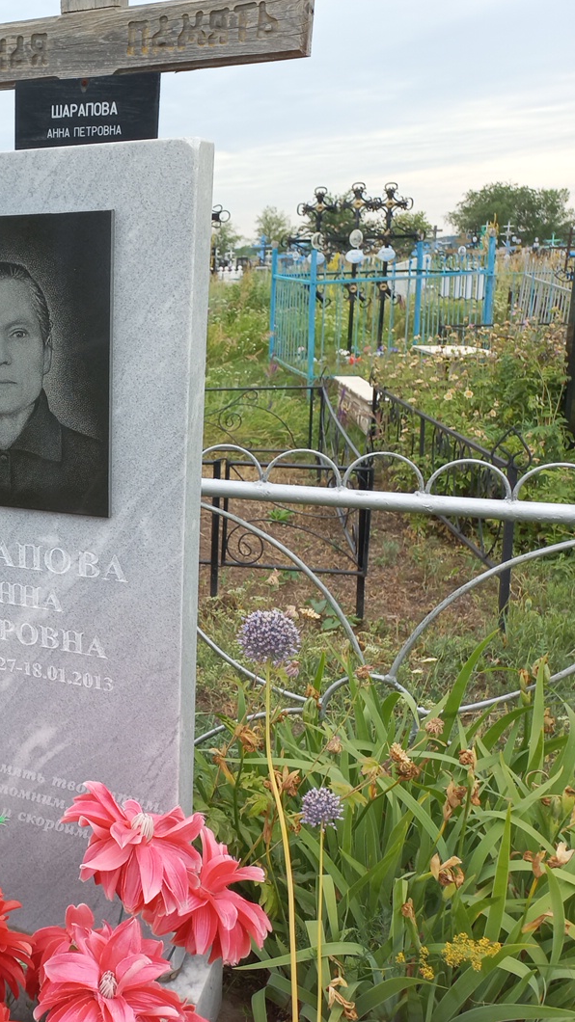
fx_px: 1003
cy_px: 503
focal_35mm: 37
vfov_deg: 54.0
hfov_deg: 28.8
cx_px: -66
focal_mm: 4.6
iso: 24
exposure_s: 1/238
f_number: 1.8
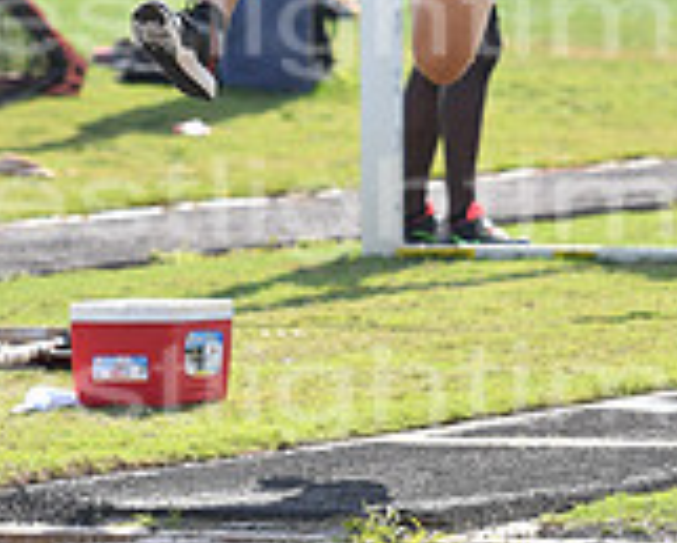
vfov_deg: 2.5
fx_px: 12230
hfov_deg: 3.2
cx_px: 442
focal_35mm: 610
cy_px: -250
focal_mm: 120
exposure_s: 1/2000
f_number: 4
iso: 200
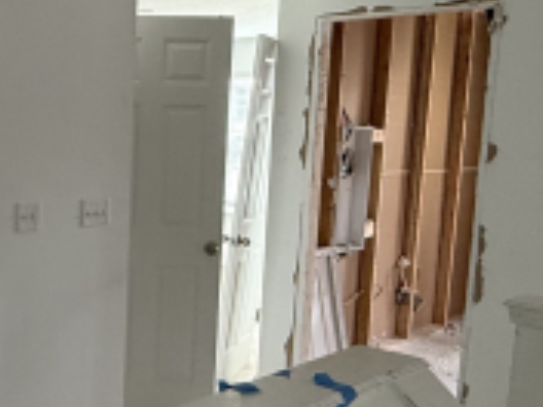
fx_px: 831
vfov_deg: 27.4
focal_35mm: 53
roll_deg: -1.1
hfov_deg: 34.4
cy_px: 253
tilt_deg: -8.0
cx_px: 69
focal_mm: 2.22
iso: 400
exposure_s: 1/81
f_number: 2.2
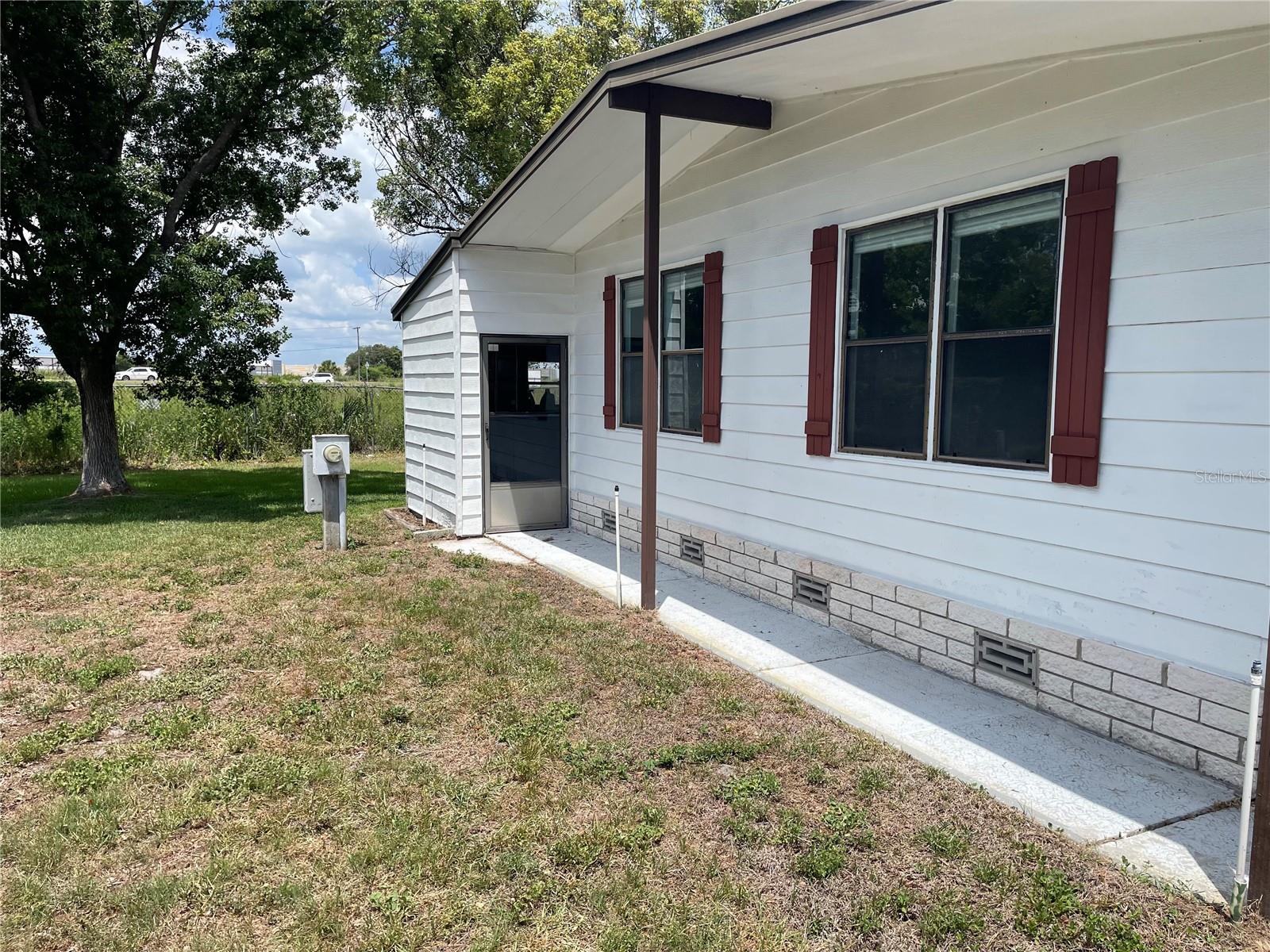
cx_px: 635
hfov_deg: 67.3
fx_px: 954
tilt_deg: -4.9
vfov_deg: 53.1
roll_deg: +0.0
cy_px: 476
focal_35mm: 26
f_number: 1.6
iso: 32
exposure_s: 1/2882
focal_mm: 4.2
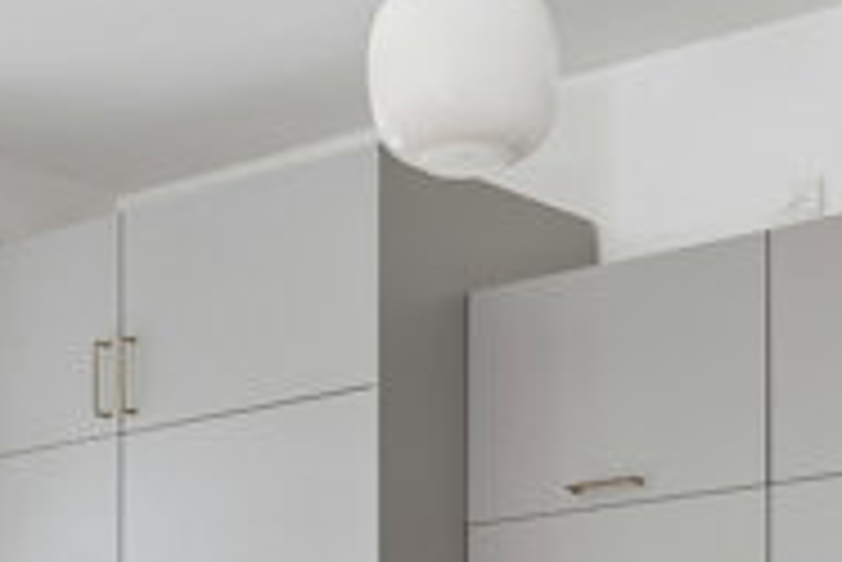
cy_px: 924
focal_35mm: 96
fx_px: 2250
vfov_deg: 13.2
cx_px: 284
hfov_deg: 21.1
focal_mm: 15
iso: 200
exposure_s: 1/5
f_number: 10
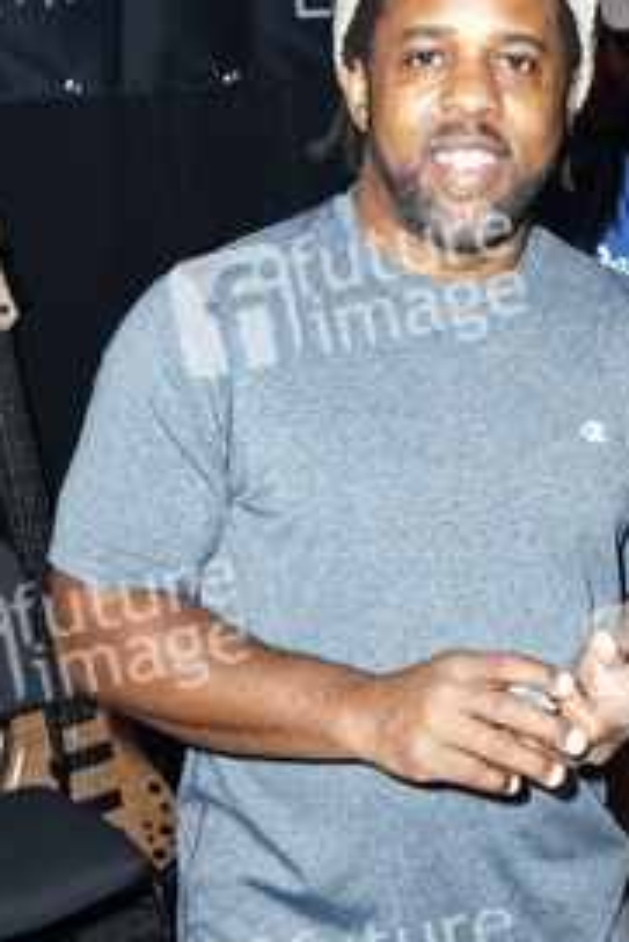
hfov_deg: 22.9
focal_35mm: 59
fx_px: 1544
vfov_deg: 33.9
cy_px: 469
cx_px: 450
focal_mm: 40
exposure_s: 1/320
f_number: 5
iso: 500
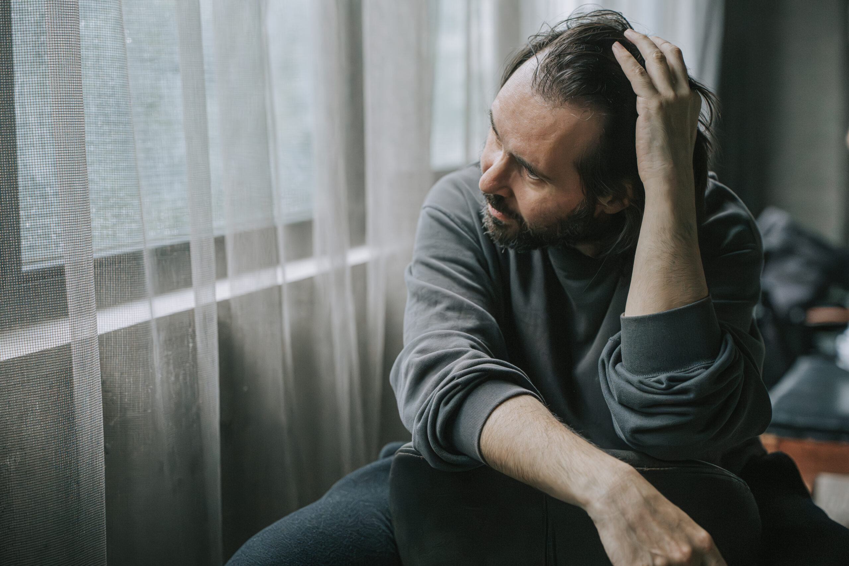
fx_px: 1651
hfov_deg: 28.8
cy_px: 283
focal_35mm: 70
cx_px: 424
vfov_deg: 19.5
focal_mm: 70
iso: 6400
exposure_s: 1/1000
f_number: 2.8
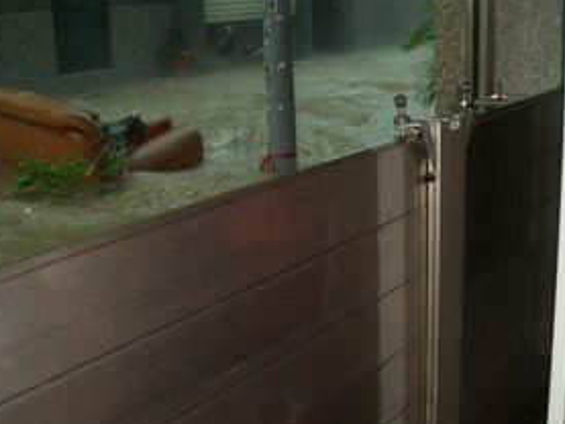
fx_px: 849
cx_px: 263
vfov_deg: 27.9
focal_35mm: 52
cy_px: 269
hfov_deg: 36.8
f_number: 4
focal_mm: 4.8
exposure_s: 1/40
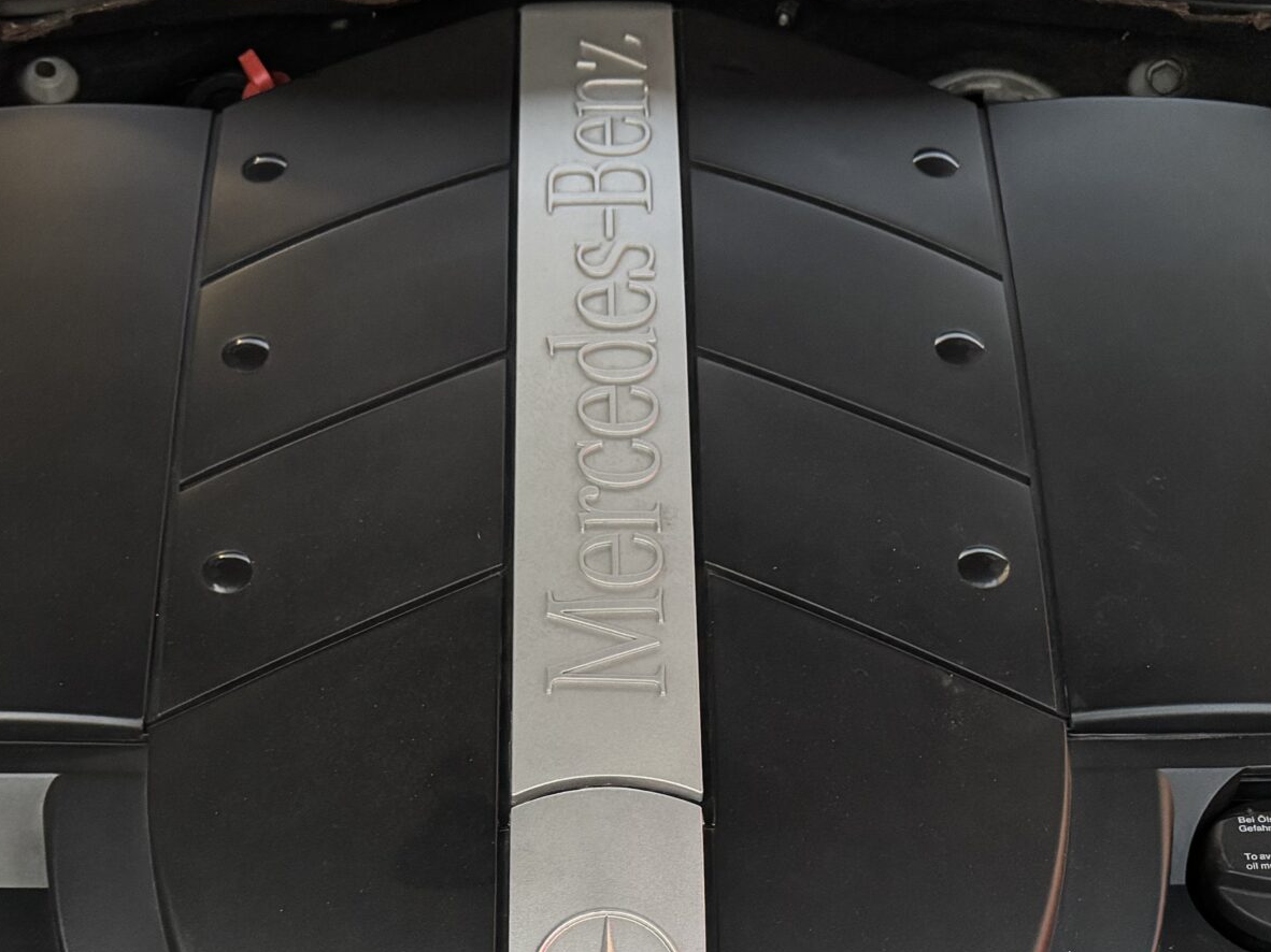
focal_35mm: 52
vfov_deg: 26.8
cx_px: 569
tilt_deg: -56.4
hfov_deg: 36.8
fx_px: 1909
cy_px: 895
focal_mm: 6.76
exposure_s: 1/30
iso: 1250
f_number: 1.78
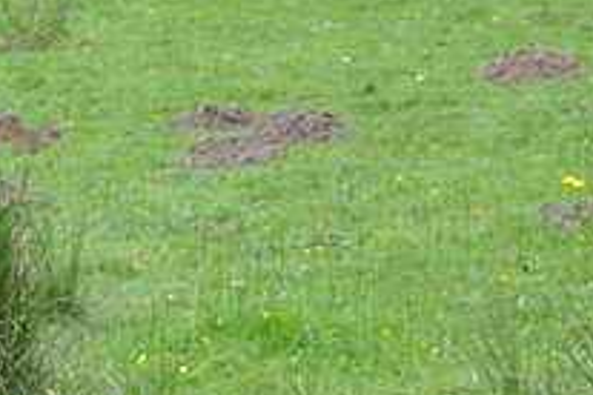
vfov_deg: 4.5
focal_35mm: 306
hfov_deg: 6.6
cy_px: 537
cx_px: -309
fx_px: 5040
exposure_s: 1/40
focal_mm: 66
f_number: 11
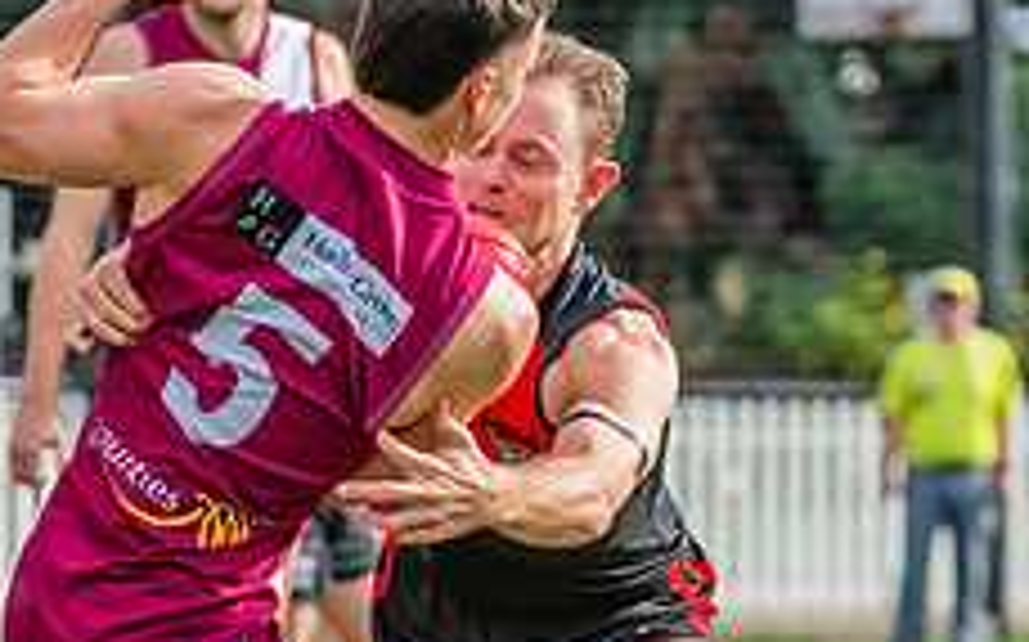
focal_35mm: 753
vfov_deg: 1.7
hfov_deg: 2.8
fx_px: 21112
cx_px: 368
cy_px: 667
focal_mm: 210
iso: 800
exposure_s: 1/1250
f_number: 7.1
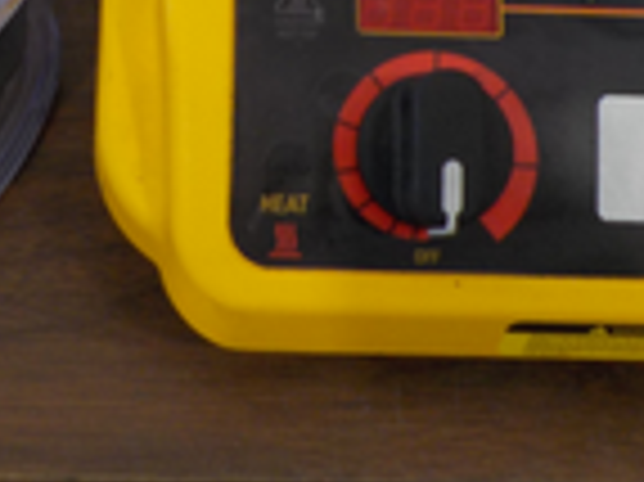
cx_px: 176
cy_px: -77
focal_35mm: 84
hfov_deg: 23.1
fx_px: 1561
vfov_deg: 16.9
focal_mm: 4.1
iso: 125
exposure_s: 1/40
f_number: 3.3
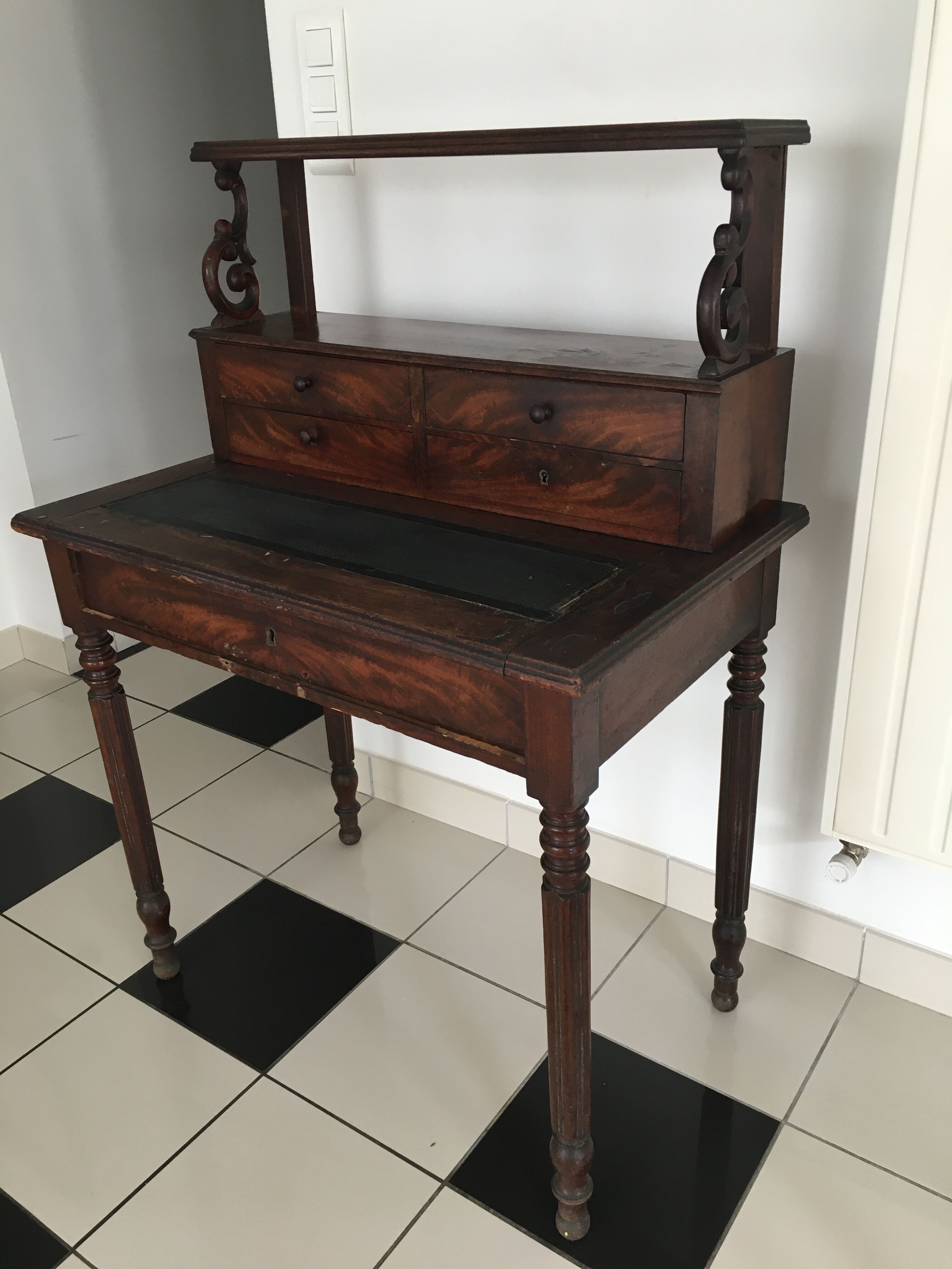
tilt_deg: -23.6
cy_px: 634
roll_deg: +1.6
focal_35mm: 29
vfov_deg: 61.7
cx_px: 476
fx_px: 1063
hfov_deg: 48.2
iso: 80
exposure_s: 1/33
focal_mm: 4.15
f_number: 2.2
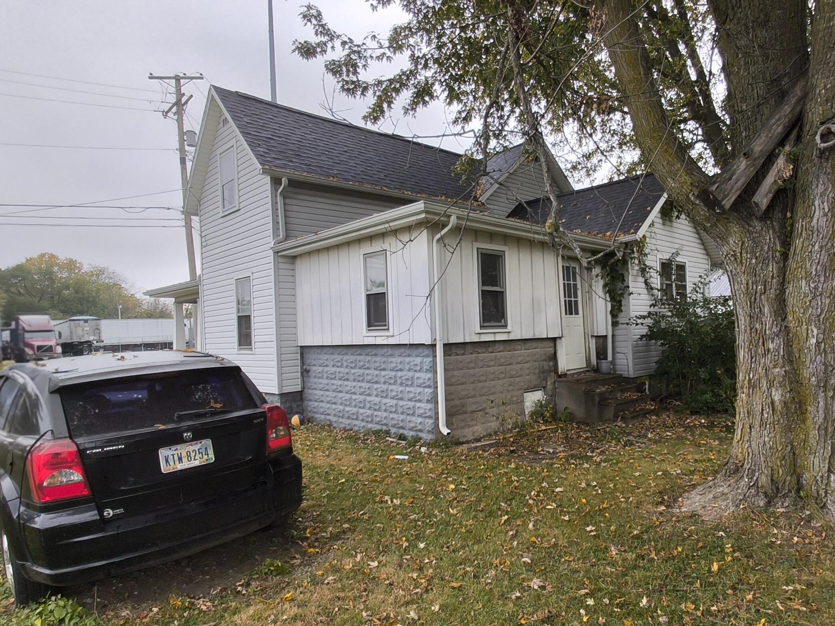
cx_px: 510
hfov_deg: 73.0
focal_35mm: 23
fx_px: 555
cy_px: 344
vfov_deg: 58.8
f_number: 2.2
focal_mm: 1.46
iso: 40
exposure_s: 1/100
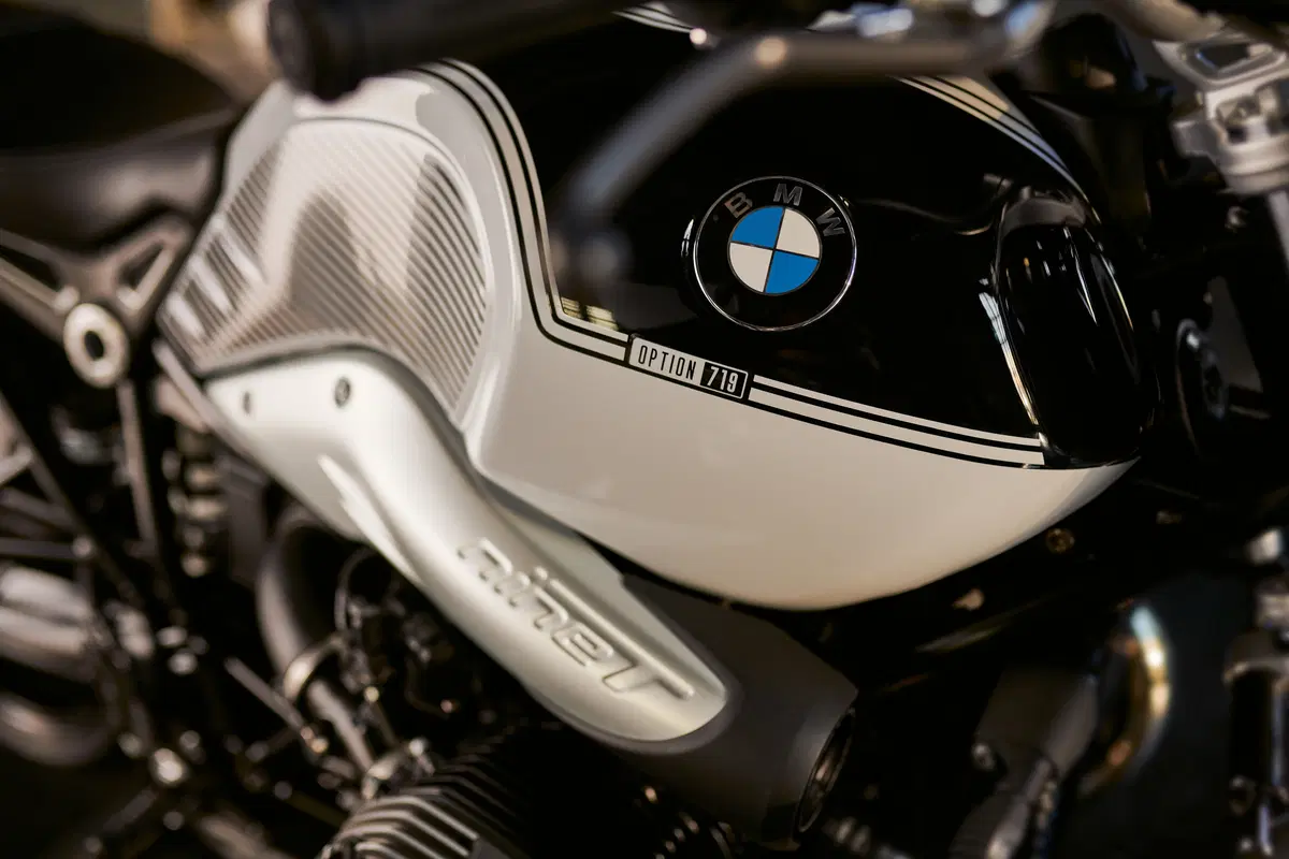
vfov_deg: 37.9
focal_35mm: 35
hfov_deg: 54.4
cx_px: 644
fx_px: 1253
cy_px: 430
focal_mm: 35
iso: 400
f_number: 2.5
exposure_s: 1/250
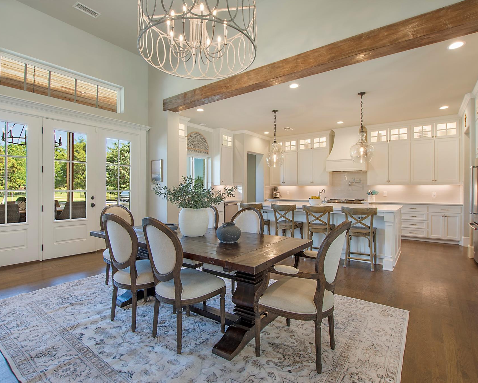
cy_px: 191
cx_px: 232
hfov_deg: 89.6
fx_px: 240
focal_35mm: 17
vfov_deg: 77.0
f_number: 7.1
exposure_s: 1/25
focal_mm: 10
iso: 100
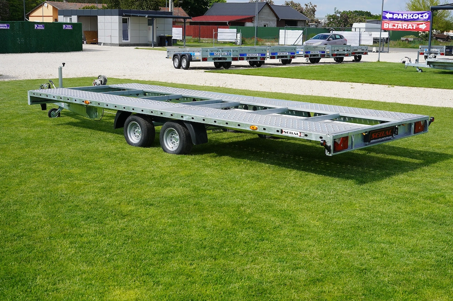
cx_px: 226
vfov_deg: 26.9
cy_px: 150
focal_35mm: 50
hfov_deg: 39.6
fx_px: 629
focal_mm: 50
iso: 100
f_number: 10
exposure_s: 1/160
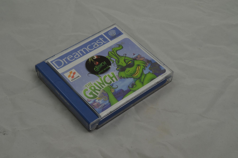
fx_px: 396
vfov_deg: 22.5
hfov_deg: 33.5
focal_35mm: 60
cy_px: 79
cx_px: 119
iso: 100
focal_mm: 40
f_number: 20
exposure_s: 1/3
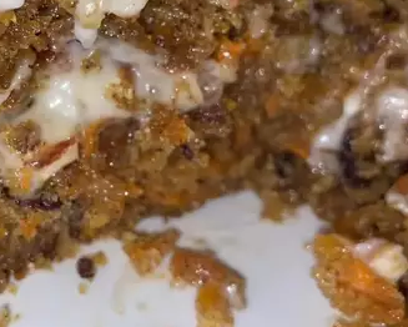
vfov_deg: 28.3
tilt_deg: -28.3
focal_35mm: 53
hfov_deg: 34.5
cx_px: 97
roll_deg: -3.0
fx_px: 640
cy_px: 89
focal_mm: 4.2
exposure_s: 1/64
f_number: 1.6
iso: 32
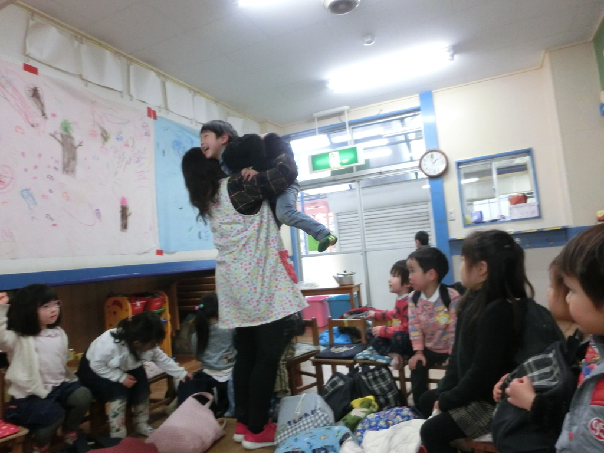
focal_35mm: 24
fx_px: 419
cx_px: 302
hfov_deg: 71.6
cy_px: 226
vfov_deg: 56.8
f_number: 3
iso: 800
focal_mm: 4.24
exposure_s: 1/160
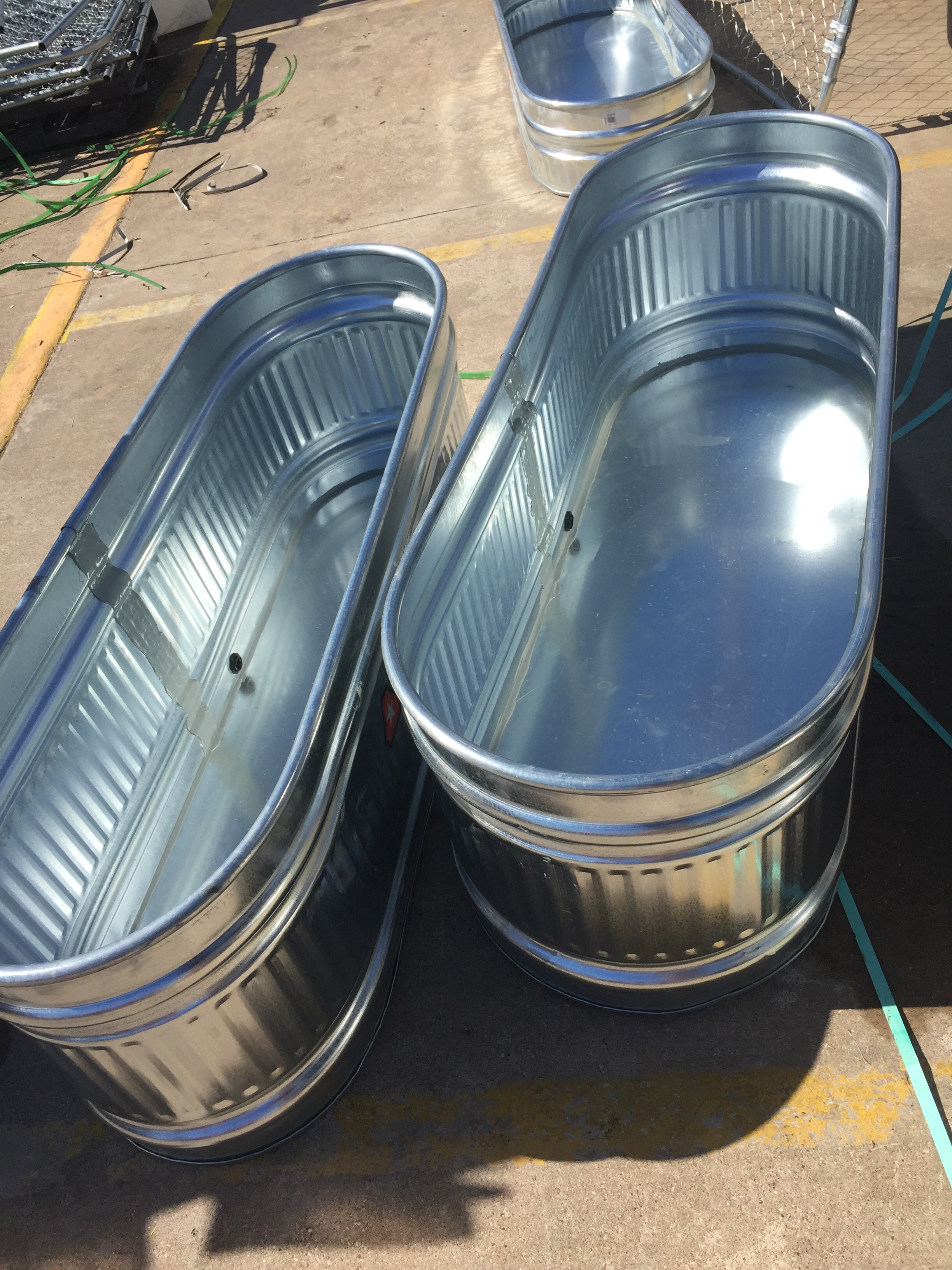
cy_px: 635
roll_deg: +18.2
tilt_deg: -44.1
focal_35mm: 29
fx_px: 1063
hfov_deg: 48.2
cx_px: 476
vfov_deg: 61.7
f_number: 2.2
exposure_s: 1/2198
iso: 32
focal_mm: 4.15
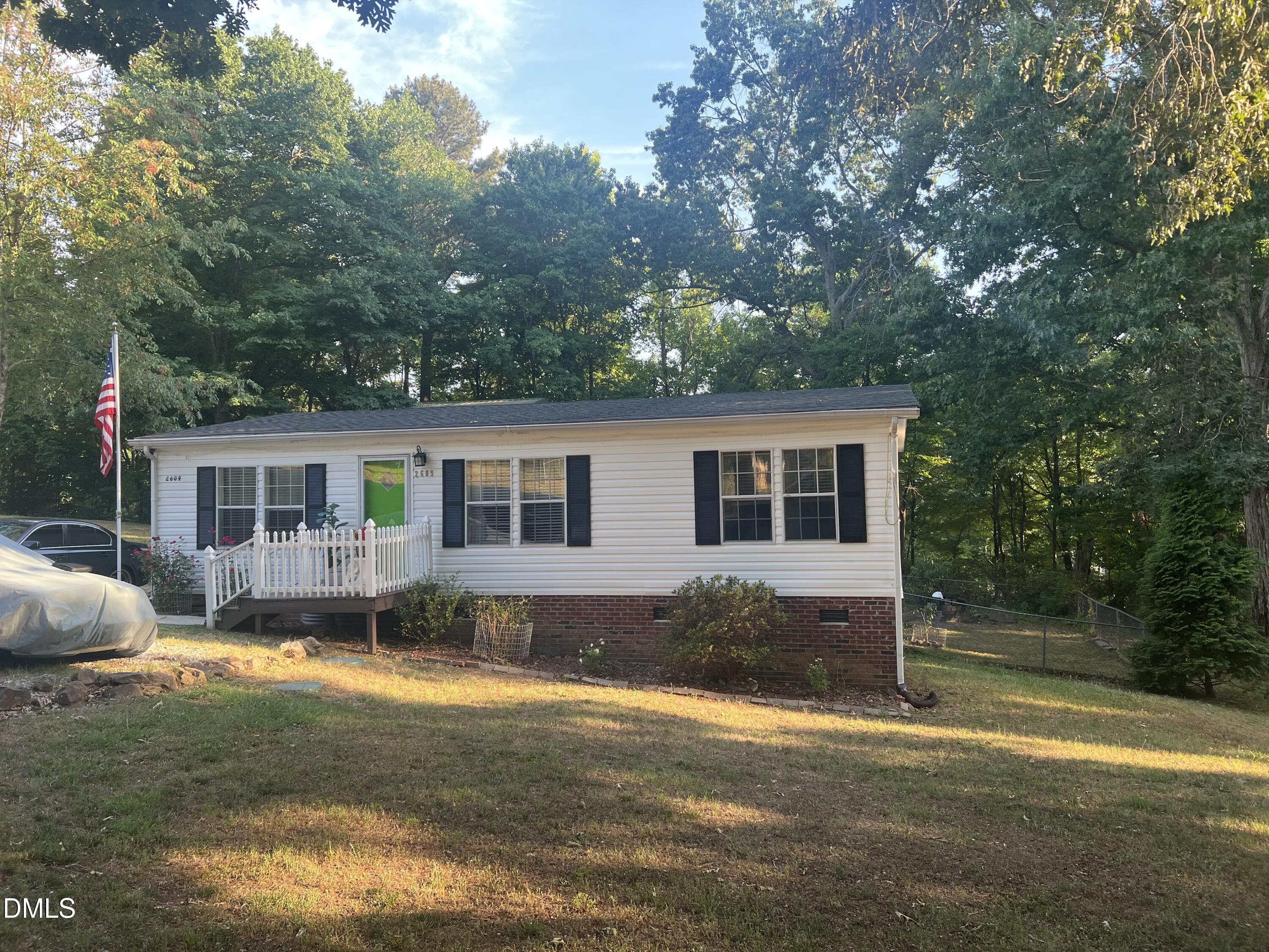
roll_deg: +0.9
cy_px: 476
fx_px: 953
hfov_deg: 67.3
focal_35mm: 26
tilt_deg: +2.2
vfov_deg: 53.1
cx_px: 634
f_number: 1.5
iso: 40
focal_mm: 5.7
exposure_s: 1/202
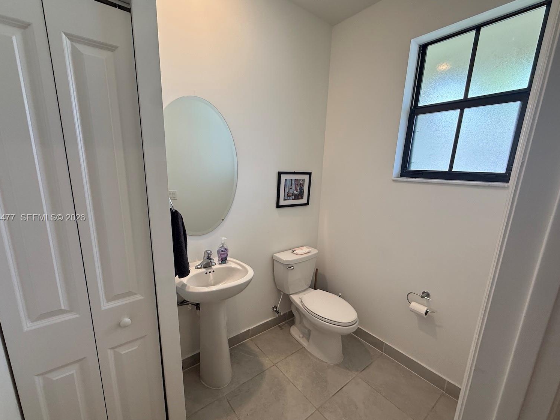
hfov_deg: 98.1
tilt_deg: -12.4
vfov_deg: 81.7
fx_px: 243
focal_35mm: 15
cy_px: 218
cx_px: 269
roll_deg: -1.4
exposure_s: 1/120
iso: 160
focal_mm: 2.22
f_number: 2.2
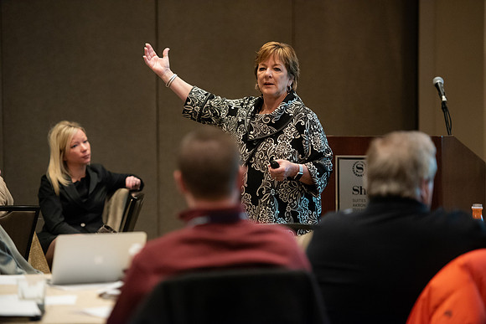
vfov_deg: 9.2
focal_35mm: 150
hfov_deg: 13.7
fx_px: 2025
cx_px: 243
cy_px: 162
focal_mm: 150
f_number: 2.8
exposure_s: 1/160
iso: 5000
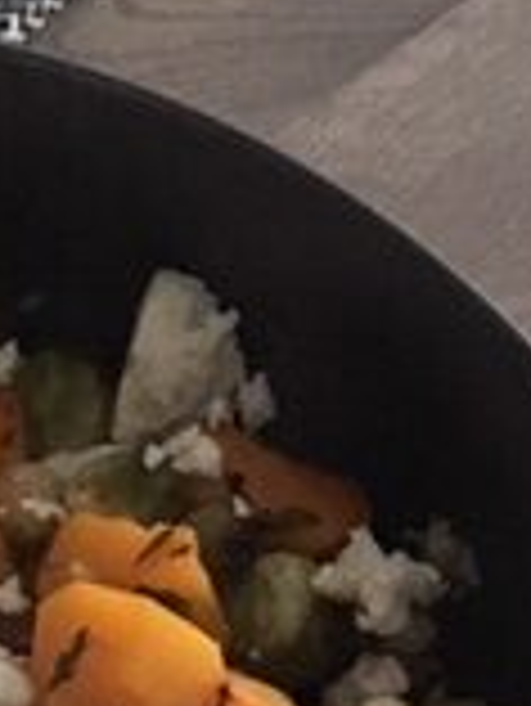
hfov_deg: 11.9
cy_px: 585
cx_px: -306
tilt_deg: -53.0
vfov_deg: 16.5
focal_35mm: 118
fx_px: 2410
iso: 320
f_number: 2.2
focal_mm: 4.15
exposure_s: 1/17
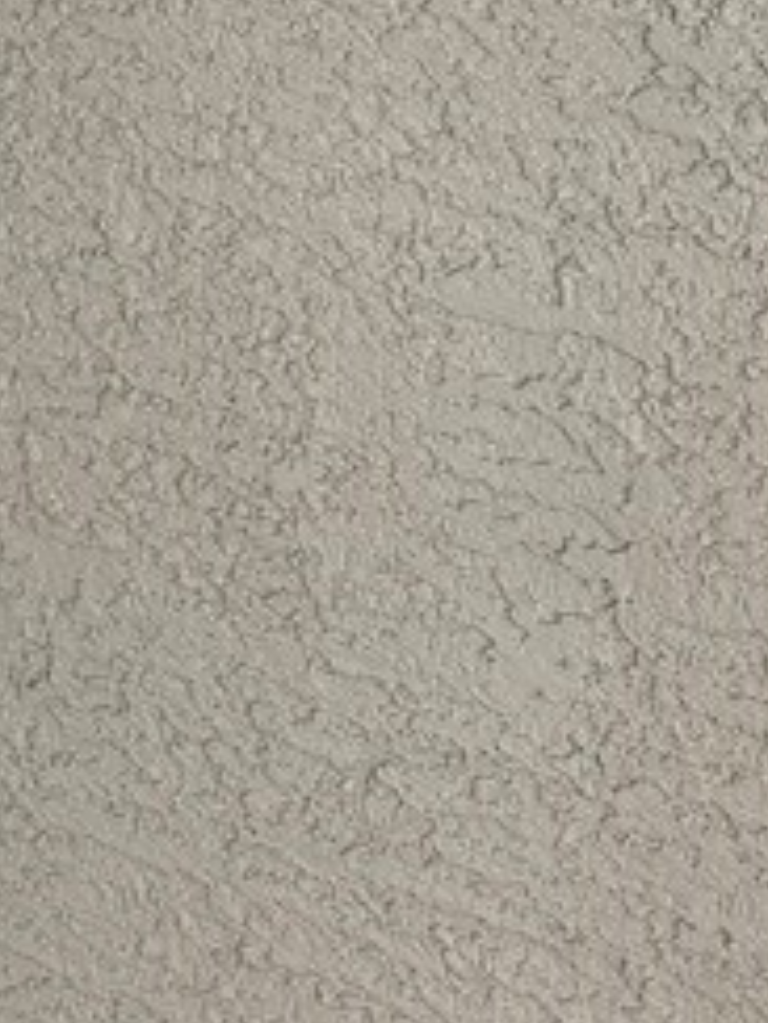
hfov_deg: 12.6
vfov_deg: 16.7
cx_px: -520
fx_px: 3224
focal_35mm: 109
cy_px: -415
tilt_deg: -4.1
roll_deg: -0.6
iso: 50
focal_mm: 5.96
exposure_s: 1/324
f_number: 1.6
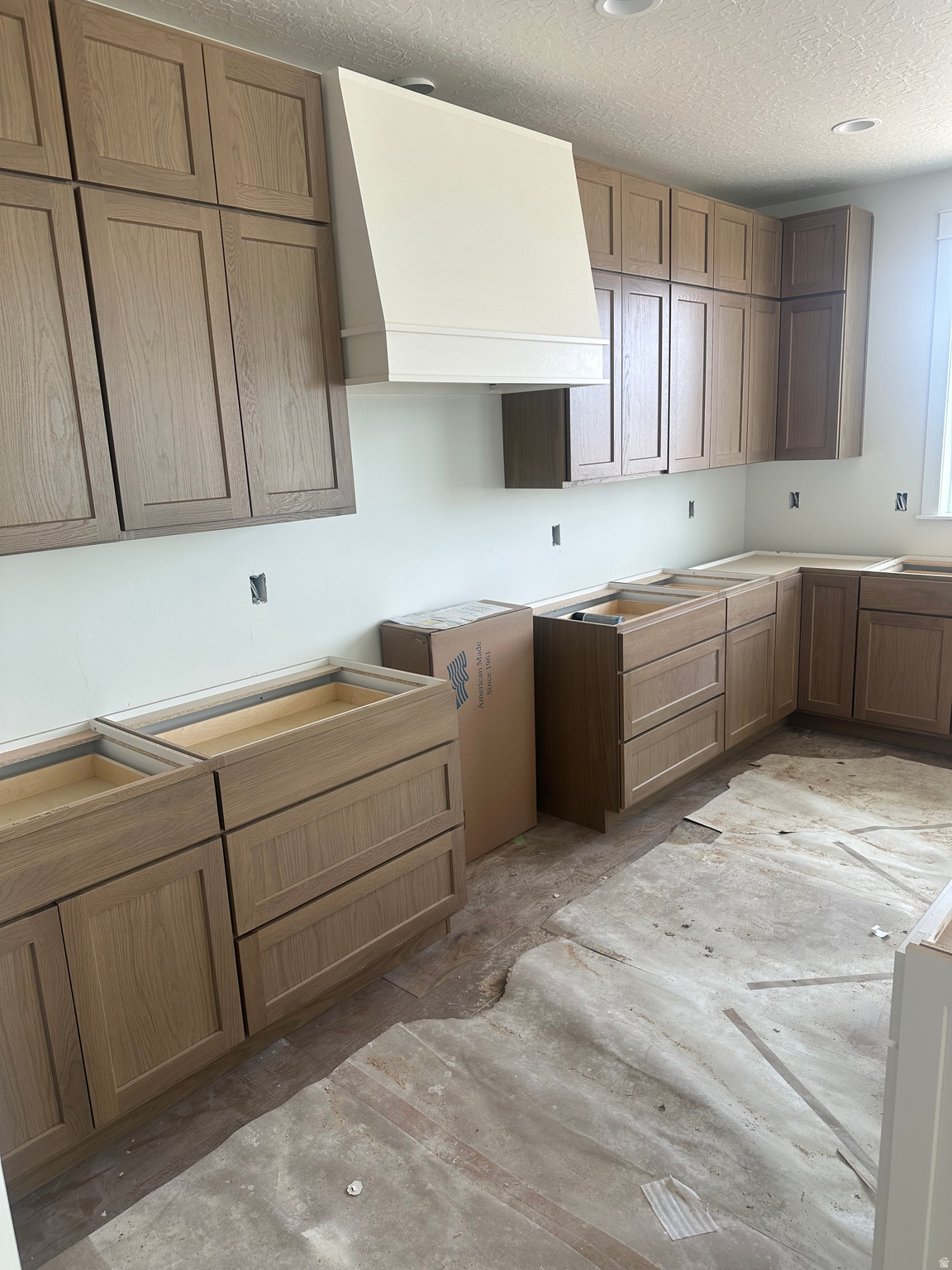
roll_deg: +2.3
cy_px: 635
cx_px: 476
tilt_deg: -12.1
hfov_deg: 56.8
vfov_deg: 71.6
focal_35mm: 24
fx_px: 880
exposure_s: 1/171
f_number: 1.78
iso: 64
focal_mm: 6.86
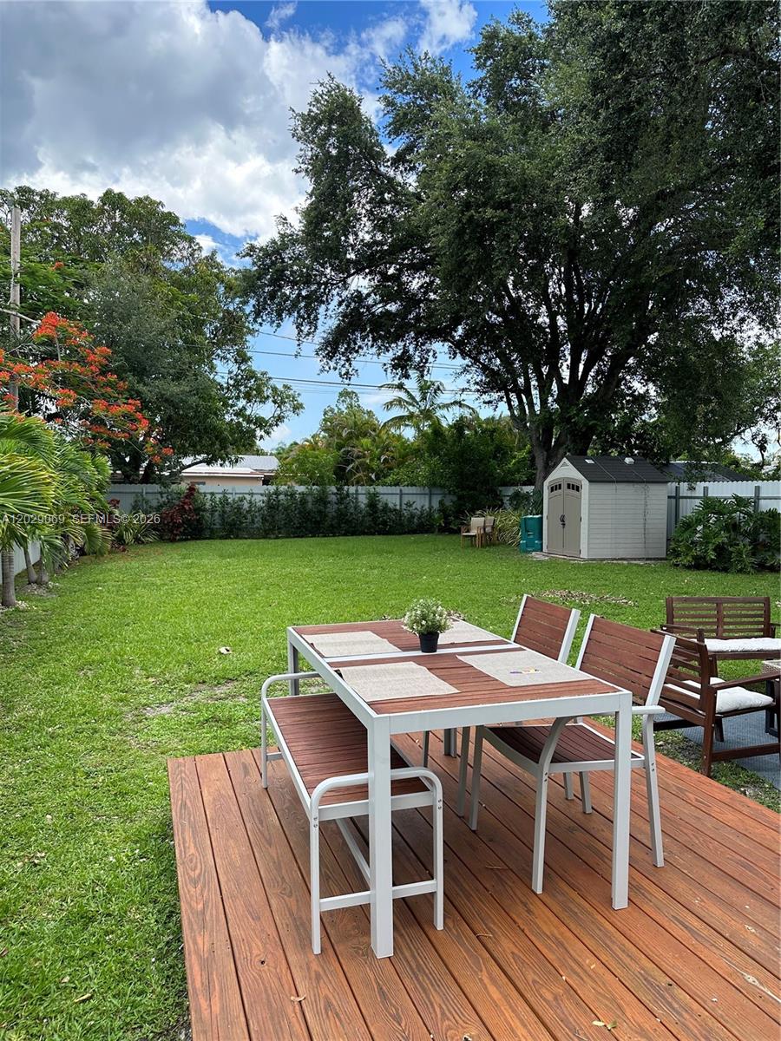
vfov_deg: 71.6
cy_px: 520
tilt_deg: -2.1
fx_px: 722
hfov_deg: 56.8
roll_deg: -1.2
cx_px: 390
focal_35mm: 24
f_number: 1.78
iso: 80
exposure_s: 1/1289
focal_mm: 6.86
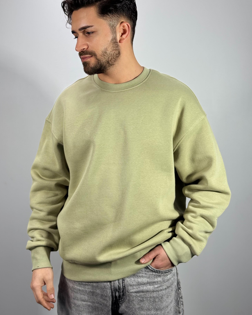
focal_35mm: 52
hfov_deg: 29.1
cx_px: 122
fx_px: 485
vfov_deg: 36.0
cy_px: 143
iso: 50
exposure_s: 1/142
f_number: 1.78
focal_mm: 6.76
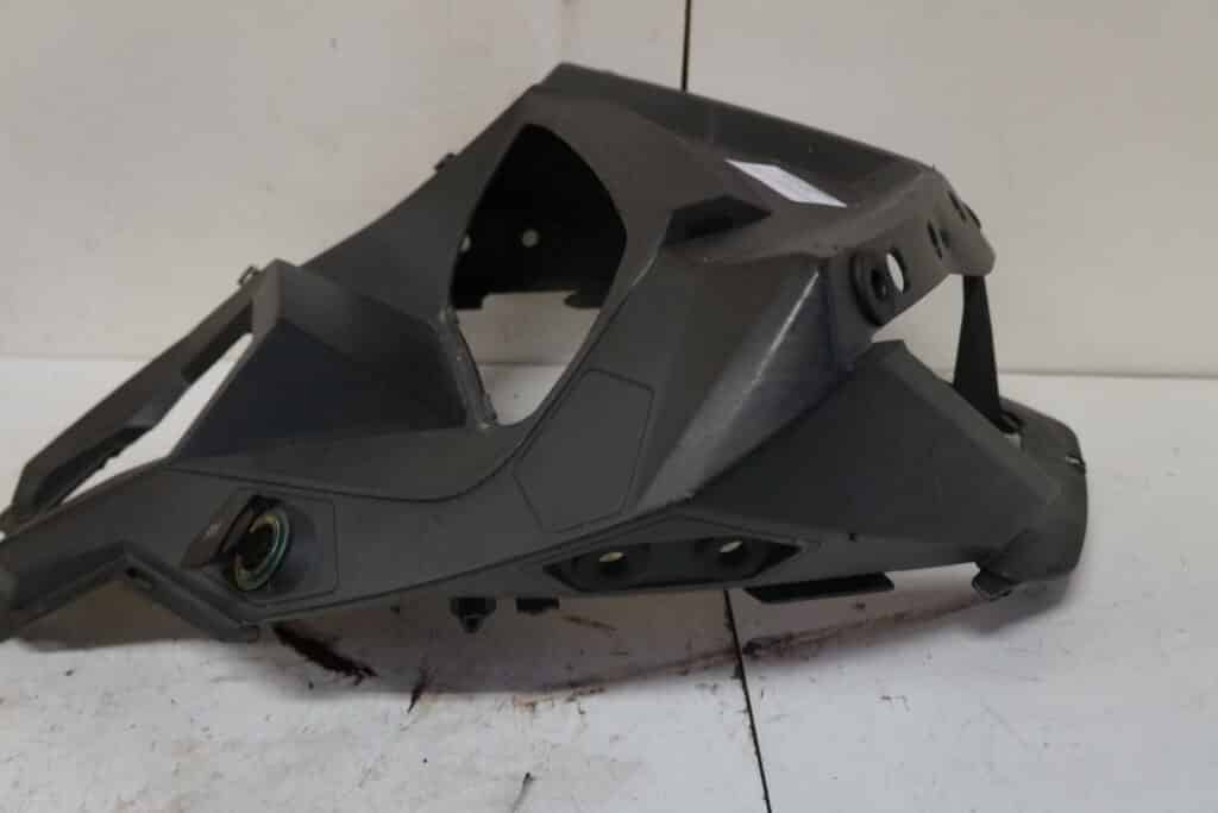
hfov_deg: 61.9
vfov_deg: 43.6
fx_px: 1015
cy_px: 406
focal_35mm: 30
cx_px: 609
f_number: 4
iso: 1600
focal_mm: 20
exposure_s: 1/60
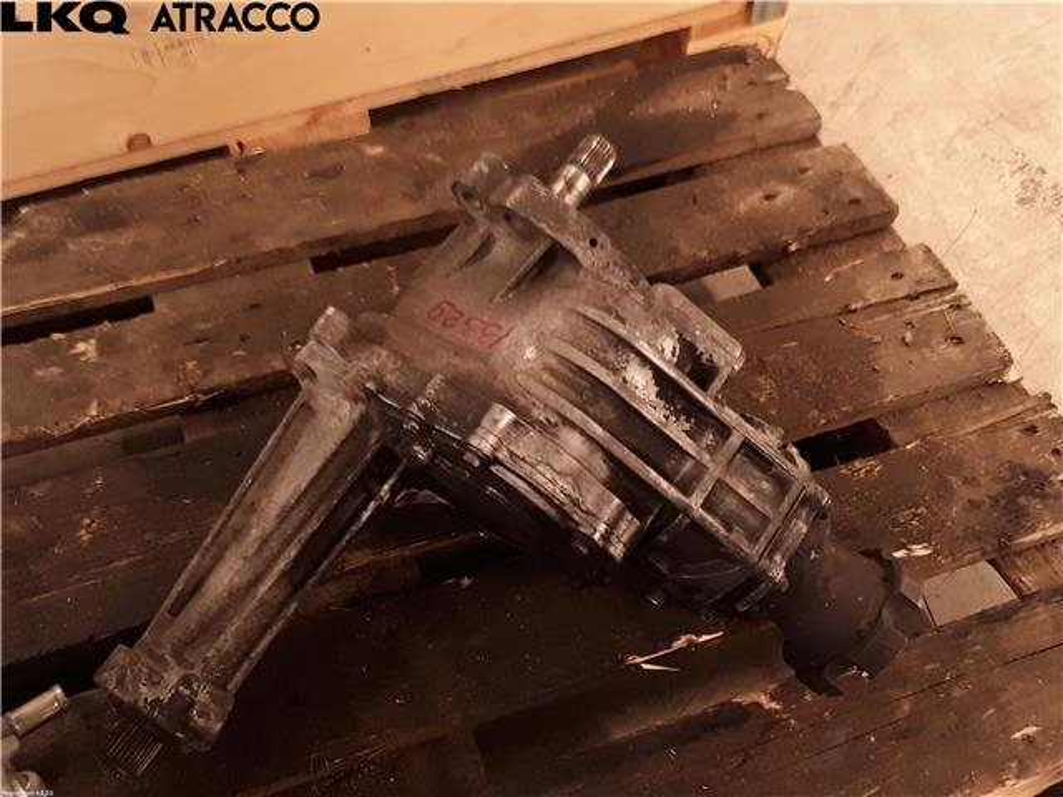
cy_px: 398
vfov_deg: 49.7
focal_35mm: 28
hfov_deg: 63.4
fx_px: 860
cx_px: 532
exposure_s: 1/20
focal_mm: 2.91
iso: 100
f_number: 1.9
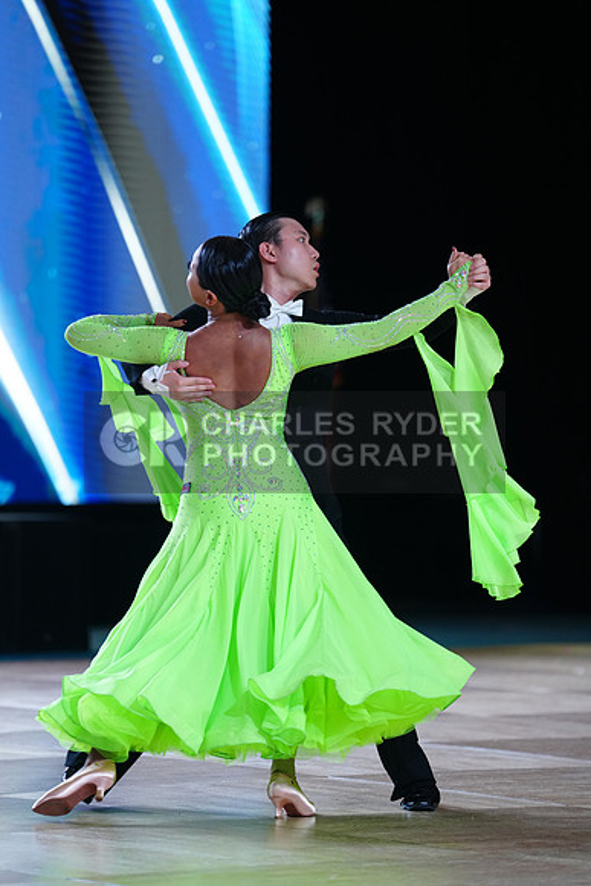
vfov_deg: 11.5
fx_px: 4380
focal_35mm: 178
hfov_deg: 7.7
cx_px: 296
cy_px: 443
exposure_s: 1/500
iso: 800
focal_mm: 178
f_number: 2.8
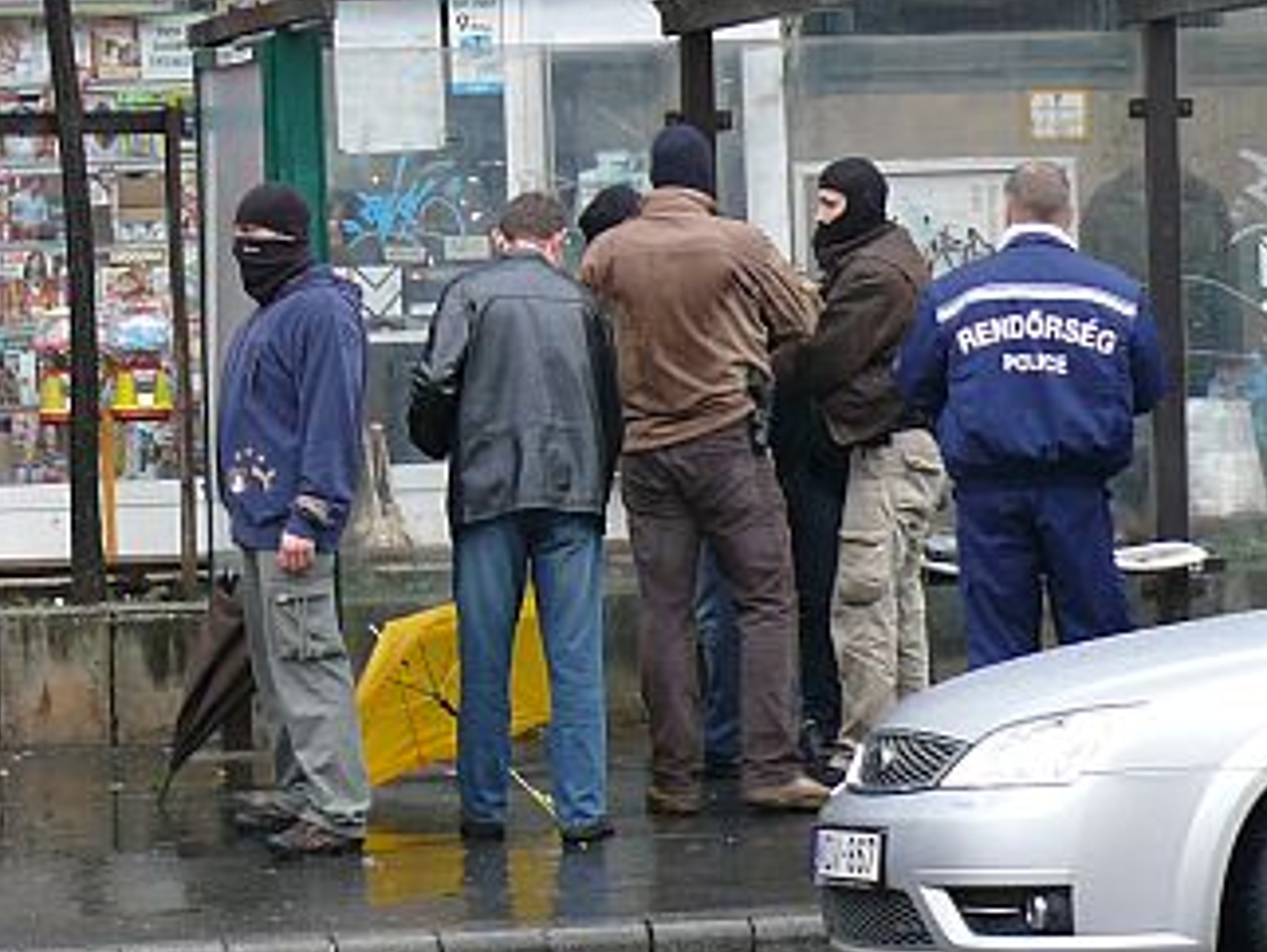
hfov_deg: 11.2
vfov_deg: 8.4
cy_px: 319
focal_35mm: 176
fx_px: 6447
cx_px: 783
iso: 100
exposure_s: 1/50
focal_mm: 15.1
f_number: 3.2
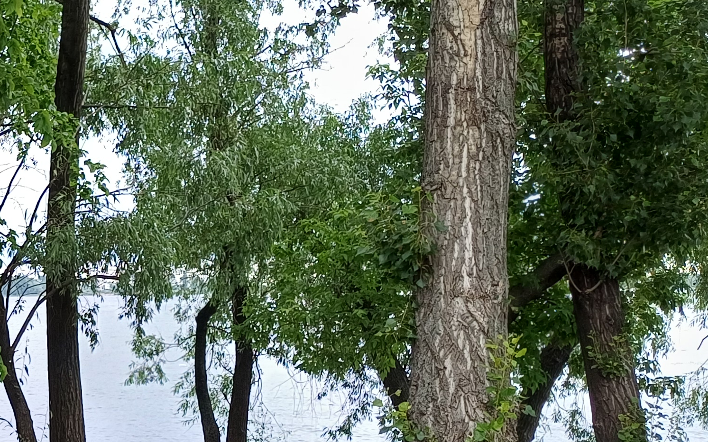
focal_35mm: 71
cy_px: 277
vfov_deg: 18.3
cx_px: -123
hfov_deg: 26.1
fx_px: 1370
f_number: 1.8
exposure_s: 1/262
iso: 50
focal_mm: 4.65
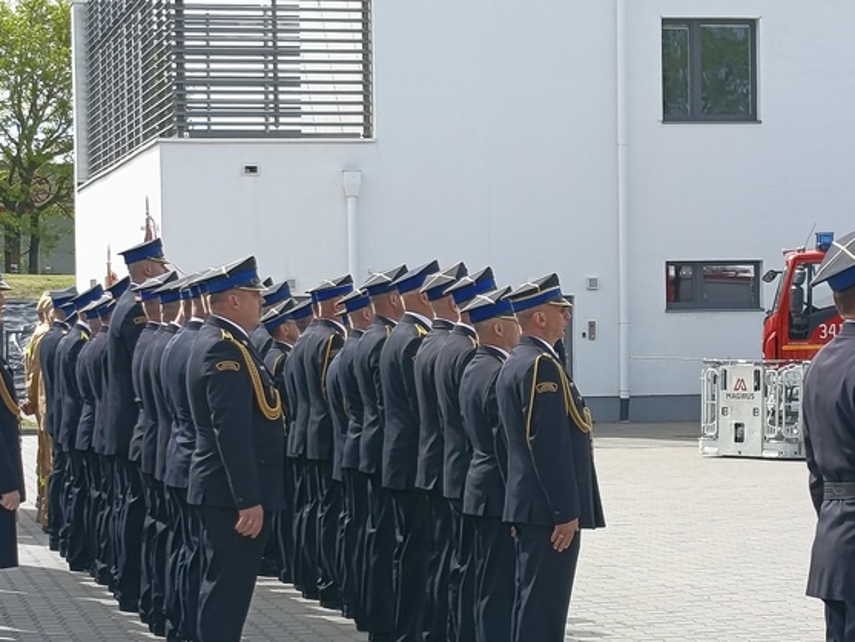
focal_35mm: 124
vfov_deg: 12.0
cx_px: 527
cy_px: 355
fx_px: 3063
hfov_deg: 15.9
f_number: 1.7
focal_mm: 5.27
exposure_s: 1/365
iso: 50
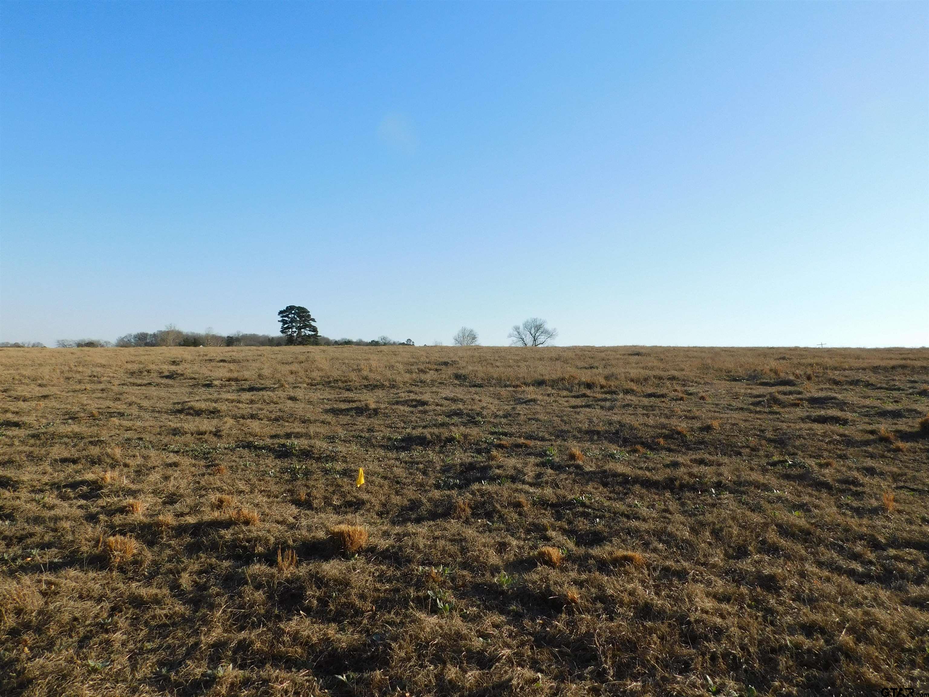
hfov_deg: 69.4
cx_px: 464
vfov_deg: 54.9
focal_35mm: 25
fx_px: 671
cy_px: 348
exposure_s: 1/1250
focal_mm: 4.5
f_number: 3.1
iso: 125
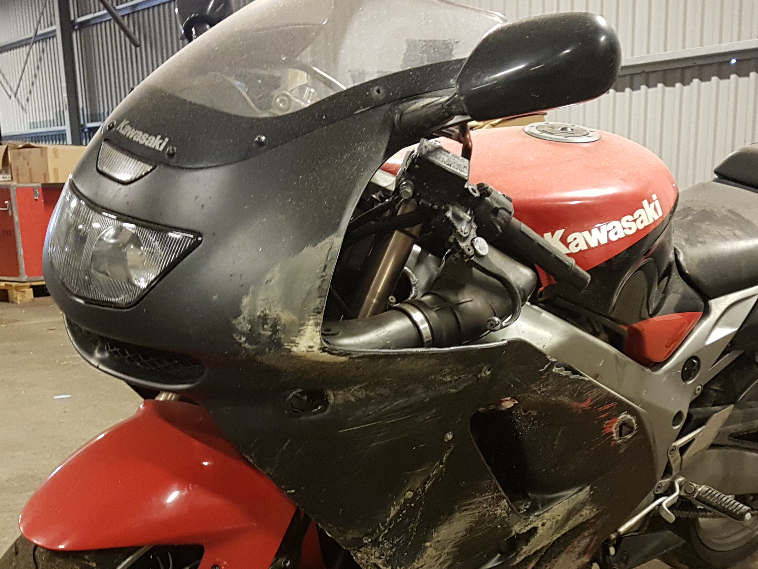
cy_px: 411
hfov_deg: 39.5
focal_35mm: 48
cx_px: 449
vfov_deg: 29.9
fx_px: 1051
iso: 250
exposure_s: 1/13
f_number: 1.7
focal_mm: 4.2
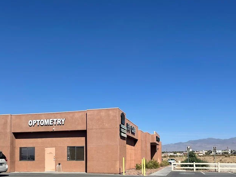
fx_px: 293
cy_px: 141
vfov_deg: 32.7
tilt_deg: +4.8
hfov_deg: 43.4
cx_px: 84
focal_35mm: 43
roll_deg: +1.3
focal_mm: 4.2
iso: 32
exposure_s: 1/6494
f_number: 1.6
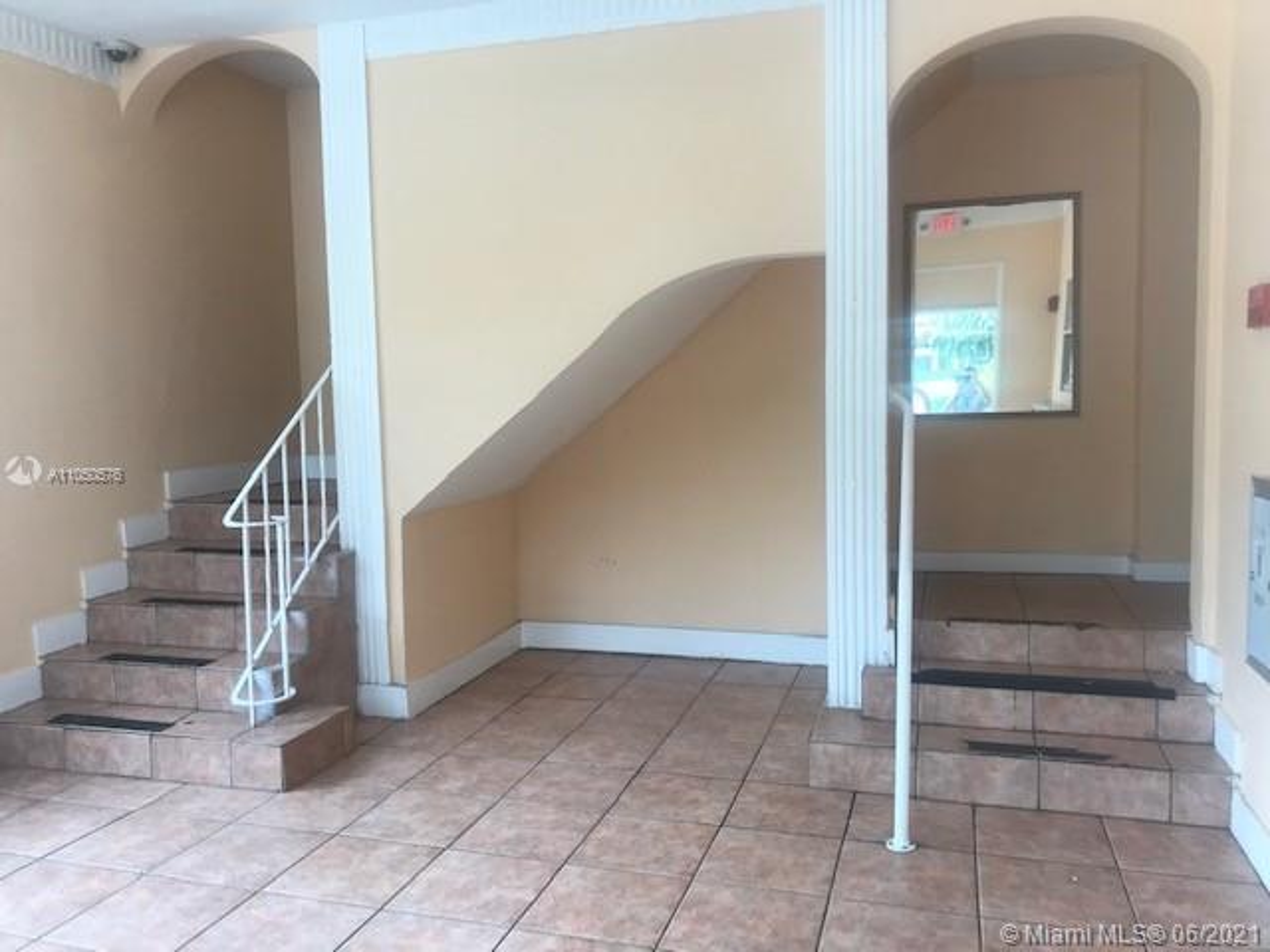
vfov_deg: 49.7
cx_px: 635
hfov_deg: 63.4
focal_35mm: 28
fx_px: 1027
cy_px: 476
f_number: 1.8
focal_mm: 3.99
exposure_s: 1/120
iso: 32
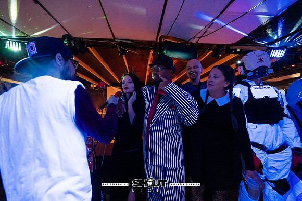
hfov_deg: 104.2
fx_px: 117
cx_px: 151
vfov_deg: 81.2
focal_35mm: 14
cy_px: 100
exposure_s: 1/160
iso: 3200
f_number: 2.8
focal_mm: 14
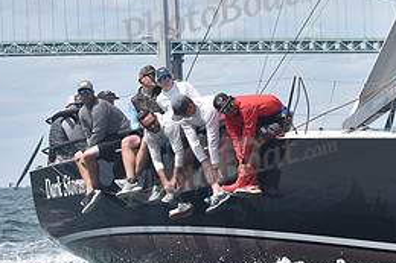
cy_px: 68
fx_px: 2407
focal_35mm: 219
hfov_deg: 9.3
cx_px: 417
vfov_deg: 6.3
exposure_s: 1/800
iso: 320
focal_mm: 98
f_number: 7.1
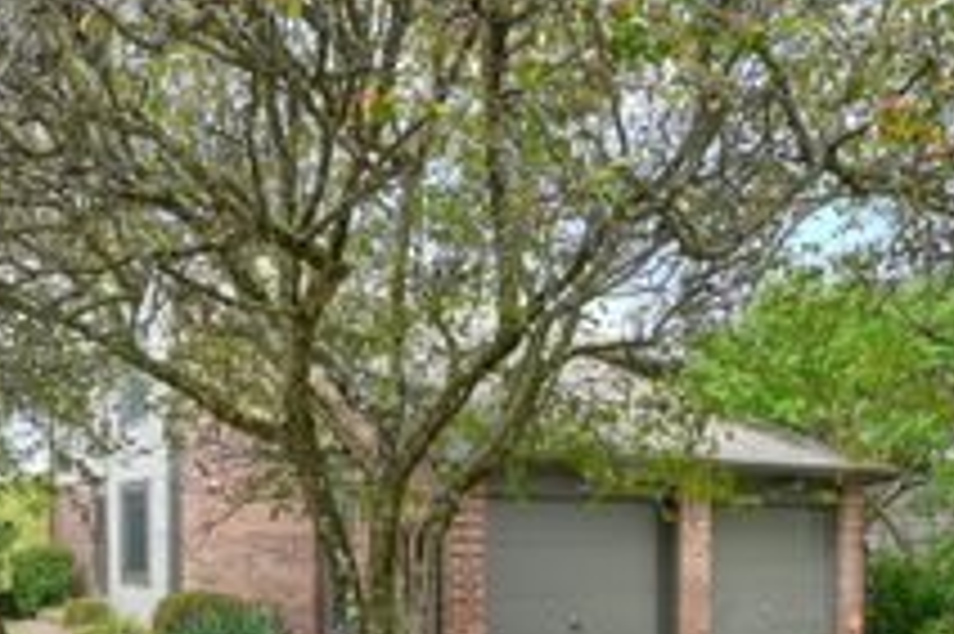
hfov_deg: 57.0
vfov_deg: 37.7
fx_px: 874
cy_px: 551
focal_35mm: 33
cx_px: 405
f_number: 9
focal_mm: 14
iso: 100
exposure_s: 1/20
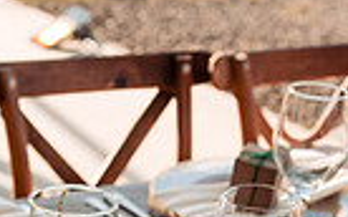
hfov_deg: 16.2
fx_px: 1222
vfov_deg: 9.7
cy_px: 355
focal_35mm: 129
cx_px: 154
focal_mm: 30
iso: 125
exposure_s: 1/400
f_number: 4
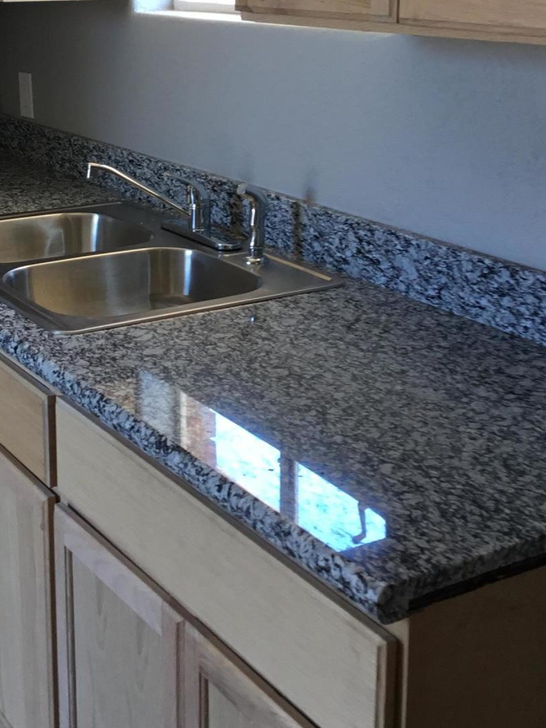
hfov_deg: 25.6
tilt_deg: -12.5
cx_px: 192
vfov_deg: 33.4
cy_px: 228
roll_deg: -0.6
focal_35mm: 57
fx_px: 1199
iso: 32
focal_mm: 3.3
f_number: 2.4
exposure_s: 1/30
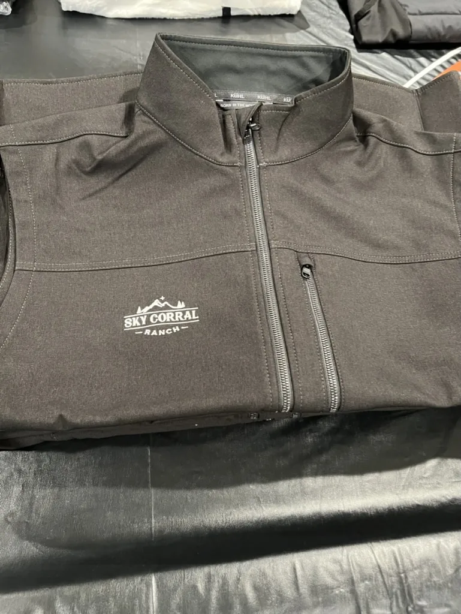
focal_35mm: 26
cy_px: 307
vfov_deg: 67.3
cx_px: 230
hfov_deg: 53.1
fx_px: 461
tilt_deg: -63.7
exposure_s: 1/40
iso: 500
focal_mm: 5.7
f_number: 1.5
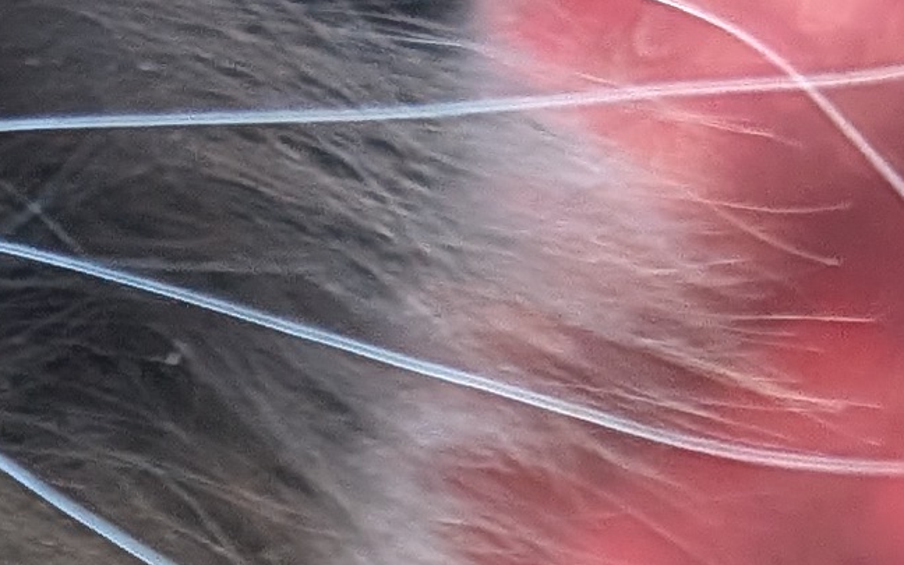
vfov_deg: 7.6
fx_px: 3868
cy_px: 1518
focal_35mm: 157
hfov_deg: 11.7
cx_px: -1027
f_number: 1.7
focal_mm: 4.53
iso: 132
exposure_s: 1/120
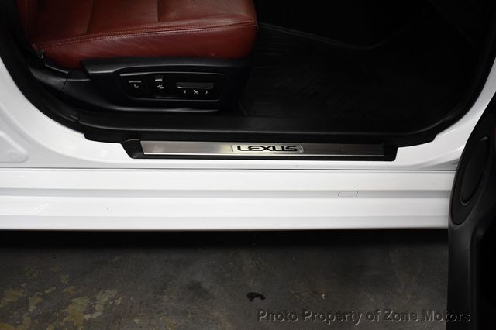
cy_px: 165
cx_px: 248
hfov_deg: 49.6
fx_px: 537
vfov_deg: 34.2
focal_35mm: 39
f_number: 4
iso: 1600
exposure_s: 1/125
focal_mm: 26
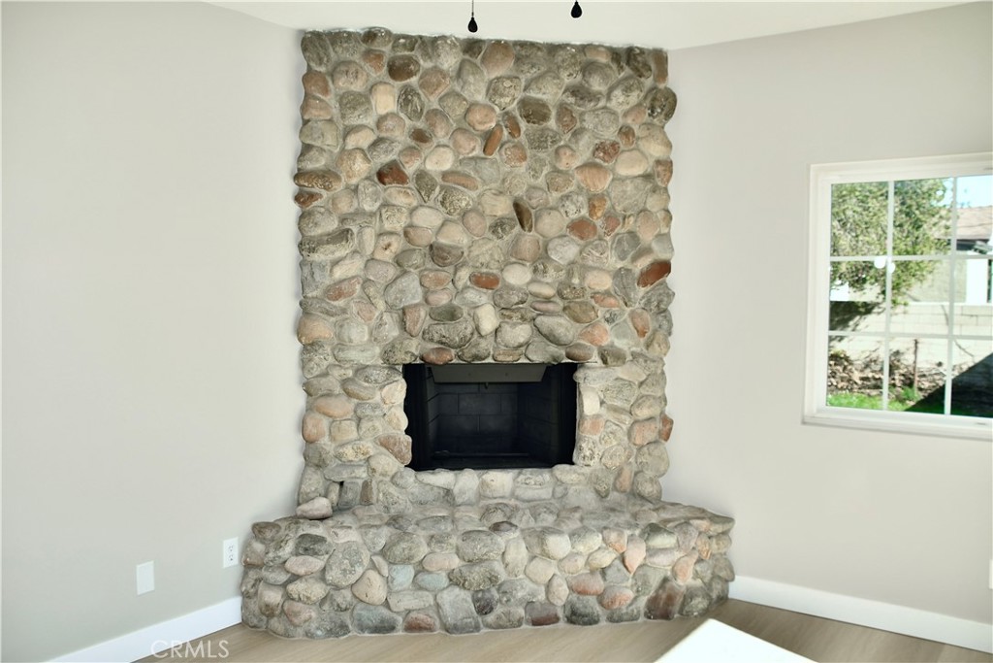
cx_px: 496
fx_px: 869
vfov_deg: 41.7
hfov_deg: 59.5
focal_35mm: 32
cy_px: 332
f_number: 4
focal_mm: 21
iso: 100
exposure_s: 1/250
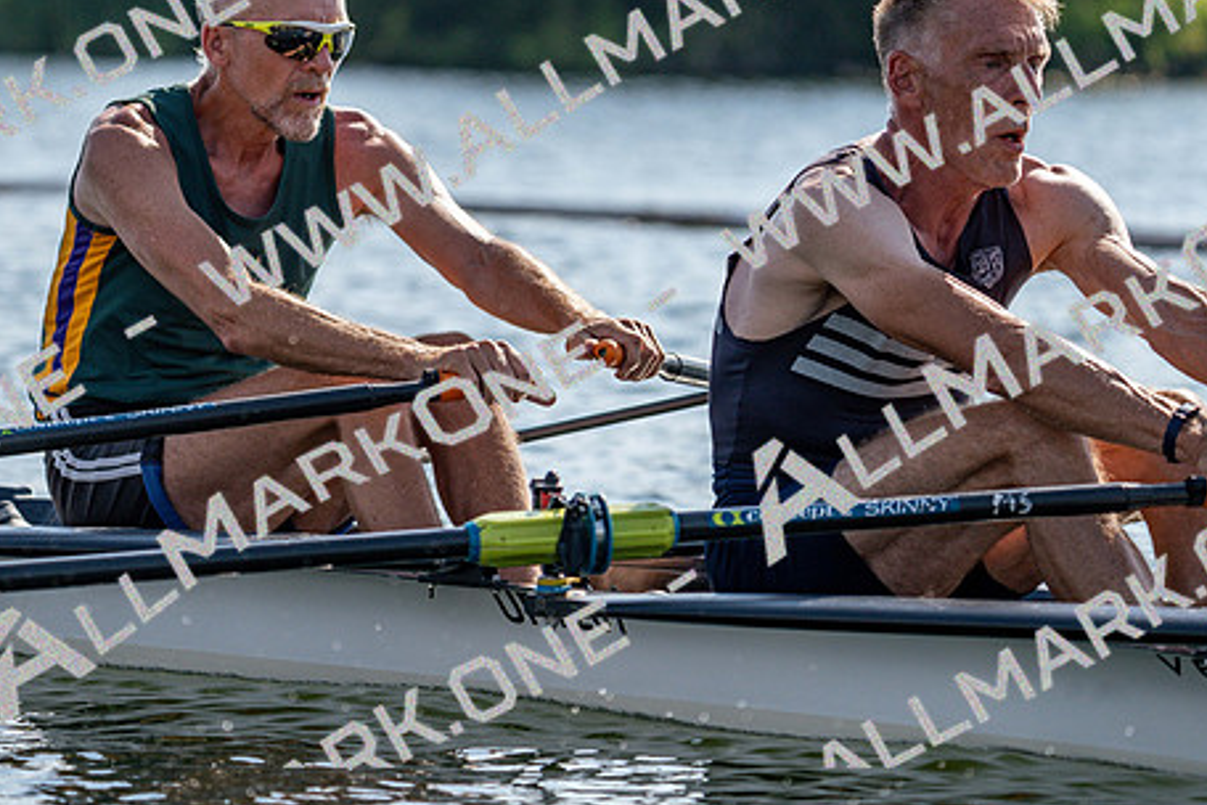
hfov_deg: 6.8
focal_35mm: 304
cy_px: 314
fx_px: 10192
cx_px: 527
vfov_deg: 4.5
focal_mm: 239
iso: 250
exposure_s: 1/1600
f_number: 5.6
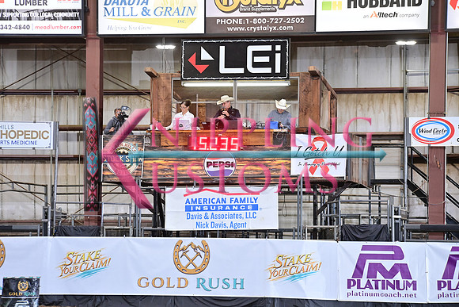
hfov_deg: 11.7
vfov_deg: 7.9
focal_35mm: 175
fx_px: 2232
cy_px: 154
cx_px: 230
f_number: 4
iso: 2000
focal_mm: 175
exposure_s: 1/250
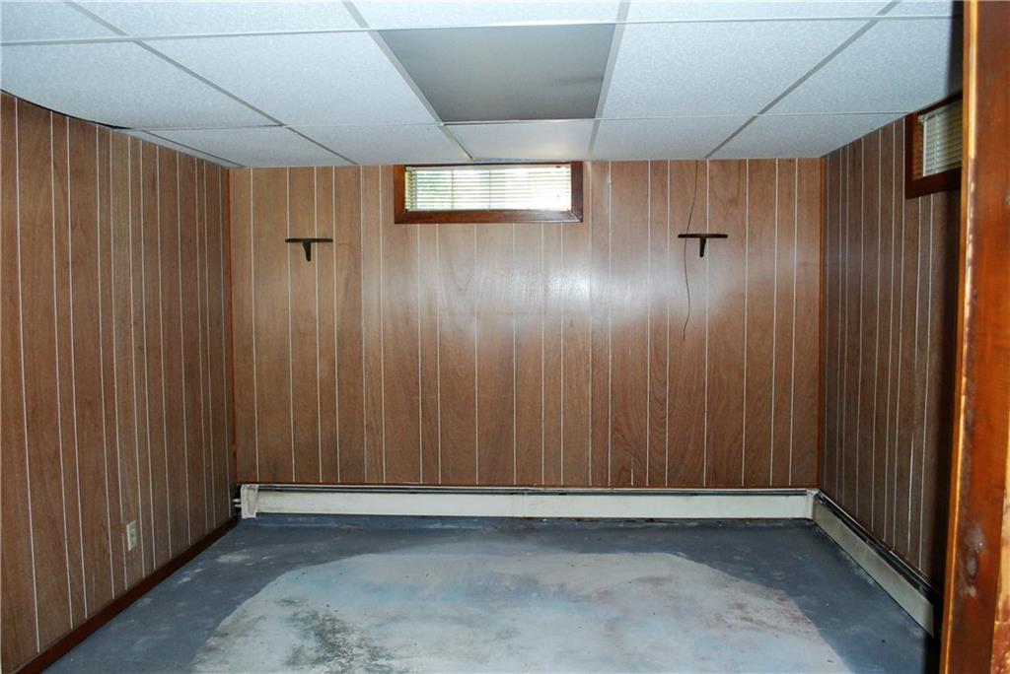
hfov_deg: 67.4
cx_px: 505
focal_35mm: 27
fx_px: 758
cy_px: 337
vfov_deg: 48.0
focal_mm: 18
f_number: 5
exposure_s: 1/60
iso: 800
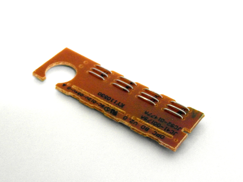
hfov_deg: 29.4
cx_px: 129
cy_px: 86
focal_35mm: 66
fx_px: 463
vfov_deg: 22.2
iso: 800
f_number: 4
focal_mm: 10.2
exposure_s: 1/45
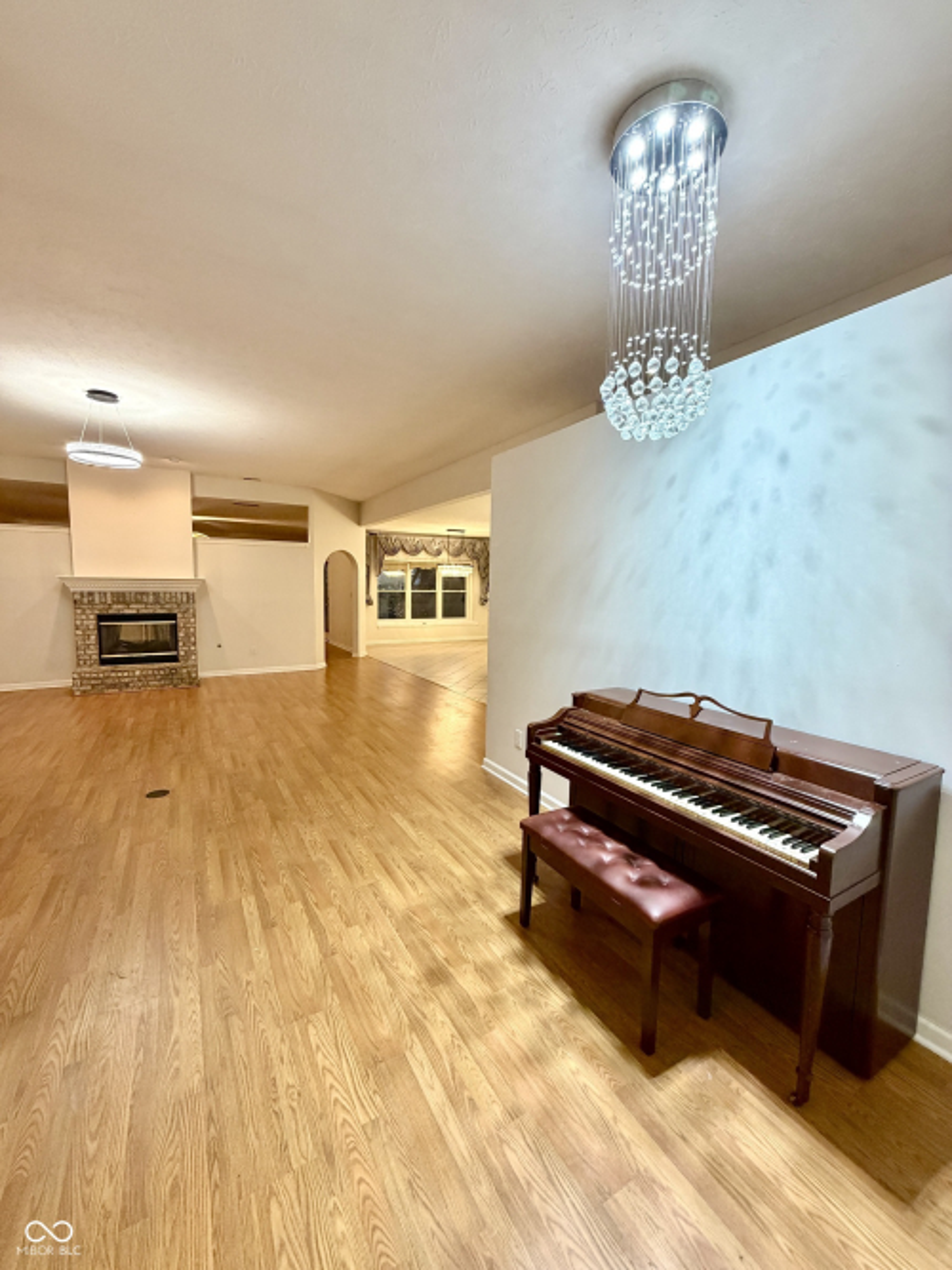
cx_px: 476
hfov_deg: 85.7
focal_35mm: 14
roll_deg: -0.8
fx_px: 514
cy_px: 635
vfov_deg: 102.1
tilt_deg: -5.0
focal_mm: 2.22
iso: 400
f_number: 2.2
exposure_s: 1/60
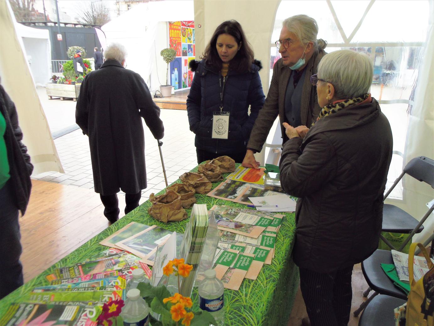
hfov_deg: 63.4
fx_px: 351
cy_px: 163
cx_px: 217
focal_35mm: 28
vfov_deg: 49.8
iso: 64
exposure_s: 1/200
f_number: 3.9
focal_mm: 5.1
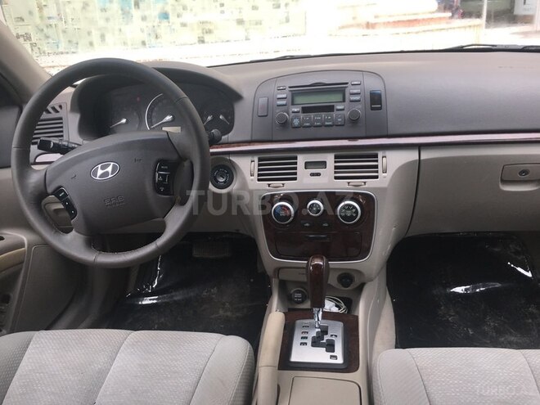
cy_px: 202
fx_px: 452
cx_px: 270
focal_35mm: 29
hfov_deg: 61.7
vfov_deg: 48.2
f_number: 2.2
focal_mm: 4.15
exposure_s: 1/153
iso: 25
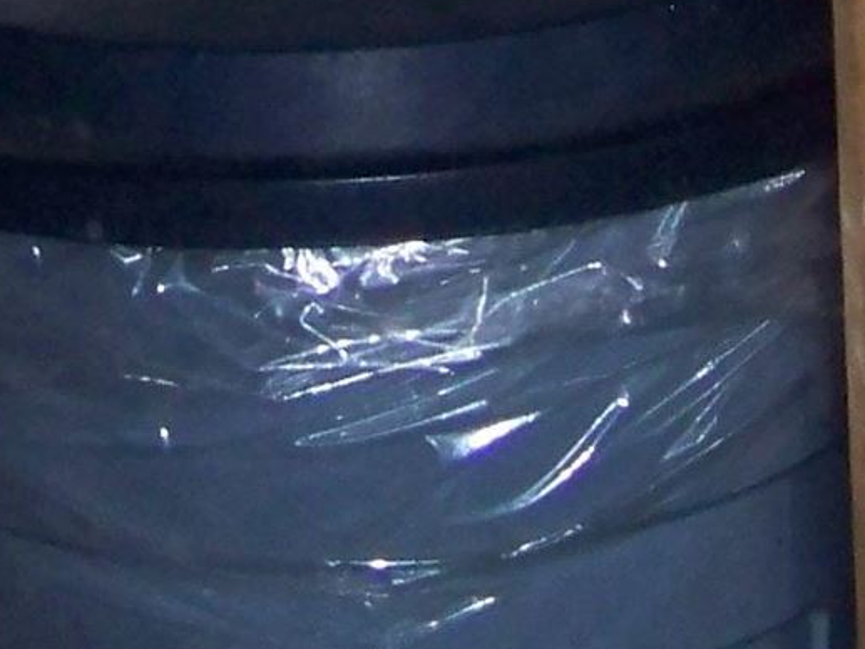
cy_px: -664
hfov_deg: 9.2
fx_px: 5349
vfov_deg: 6.7
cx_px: 512
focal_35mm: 214
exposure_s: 1/30
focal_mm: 5.85
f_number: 2.8
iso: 200
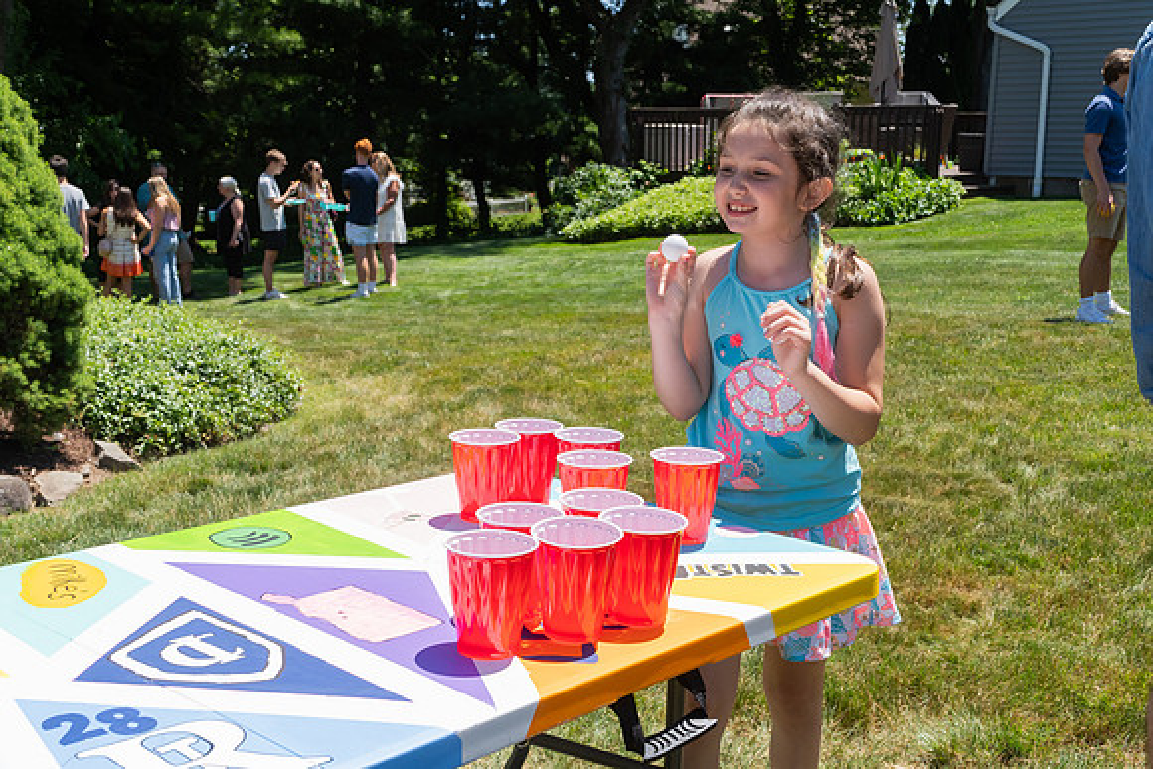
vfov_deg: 33.0
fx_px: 1297
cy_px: 384
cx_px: 576
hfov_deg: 47.9
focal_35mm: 40
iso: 640
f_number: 8
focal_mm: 27
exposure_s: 1/1000
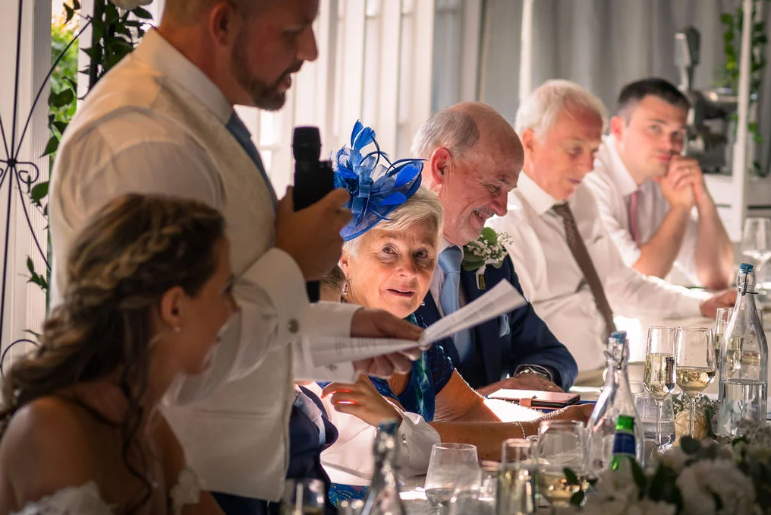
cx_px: 359
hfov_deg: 10.7
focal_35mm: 192
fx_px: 4113
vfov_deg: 7.2
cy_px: 244
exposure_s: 1/250
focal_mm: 75
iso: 320
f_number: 2.8
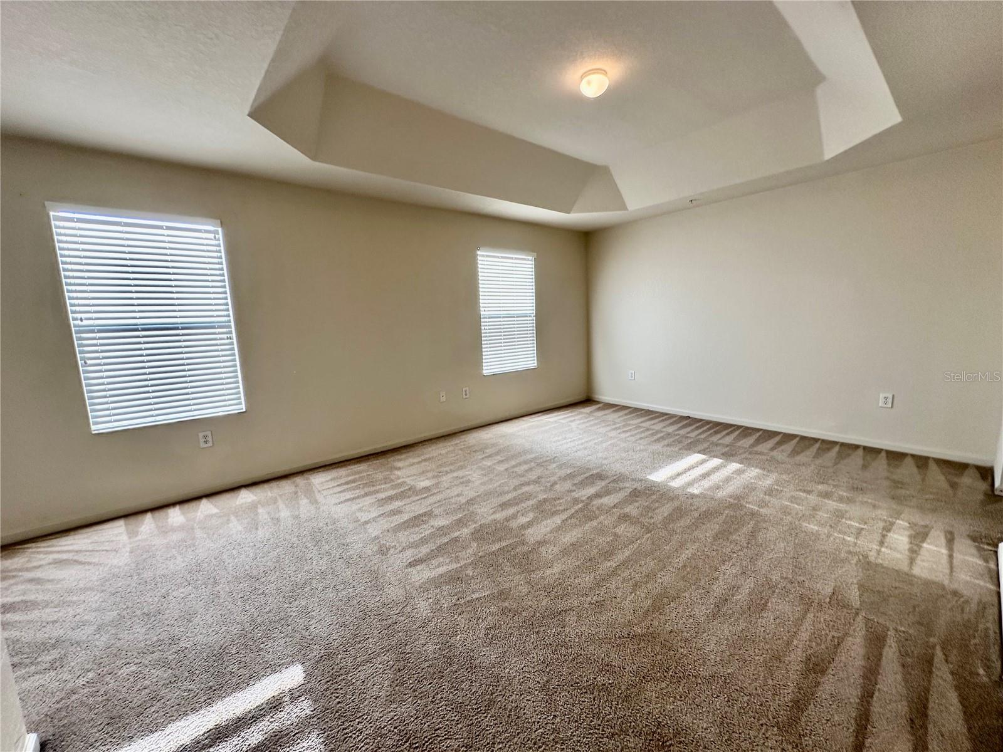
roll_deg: +1.9
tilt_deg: -7.1
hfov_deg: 102.1
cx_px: 502
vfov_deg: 85.7
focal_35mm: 14
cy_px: 376
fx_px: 406
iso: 100
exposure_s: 1/120
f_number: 2.2
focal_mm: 2.22
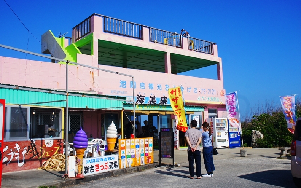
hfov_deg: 54.7
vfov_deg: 35.8
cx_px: 150
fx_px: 291
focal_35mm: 36
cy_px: 93
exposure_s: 1/500
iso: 200
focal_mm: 23
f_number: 13
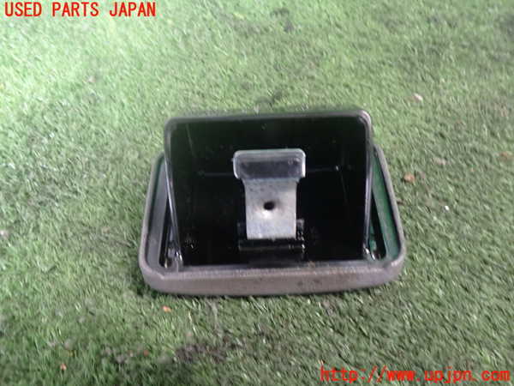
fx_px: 445
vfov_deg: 46.8
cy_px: 193
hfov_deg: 60.0
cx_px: 257
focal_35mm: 30
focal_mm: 5.4
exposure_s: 1/20
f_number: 2.3
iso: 800
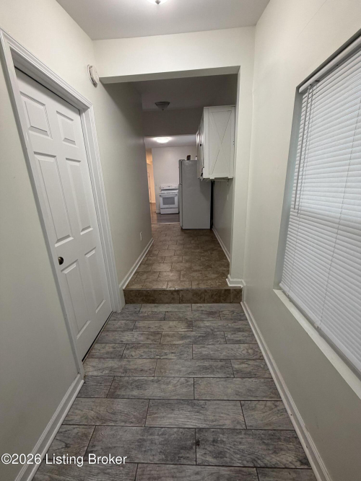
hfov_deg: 85.7
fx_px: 195
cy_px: 240
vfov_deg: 102.1
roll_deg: +2.8
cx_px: 180
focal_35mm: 14
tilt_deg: -16.0
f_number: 2.2
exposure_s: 1/60
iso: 200
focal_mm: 2.22
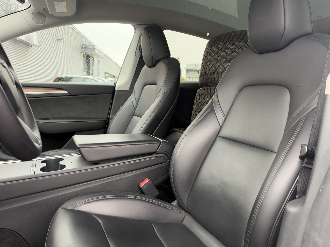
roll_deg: -2.9
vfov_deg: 56.8
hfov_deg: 71.6
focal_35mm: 24
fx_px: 229
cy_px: 124
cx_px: 165
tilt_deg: -9.3
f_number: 1.8
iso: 160
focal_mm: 6.93
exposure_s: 1/121
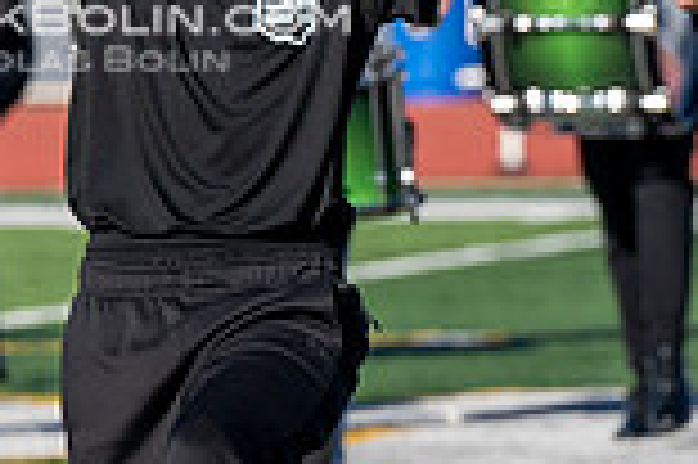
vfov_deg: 1.8
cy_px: -142
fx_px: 14526
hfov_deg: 2.8
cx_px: 41
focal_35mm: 750
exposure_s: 1/2000
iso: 200
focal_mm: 200
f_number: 5
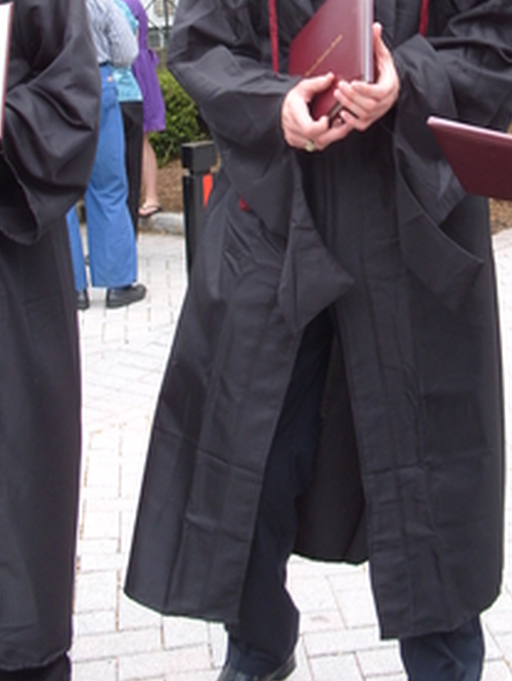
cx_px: 324
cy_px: 97
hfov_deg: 24.0
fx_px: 1200
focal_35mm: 61
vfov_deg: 30.5
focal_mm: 7.8
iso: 80
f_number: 3.4
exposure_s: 1/125
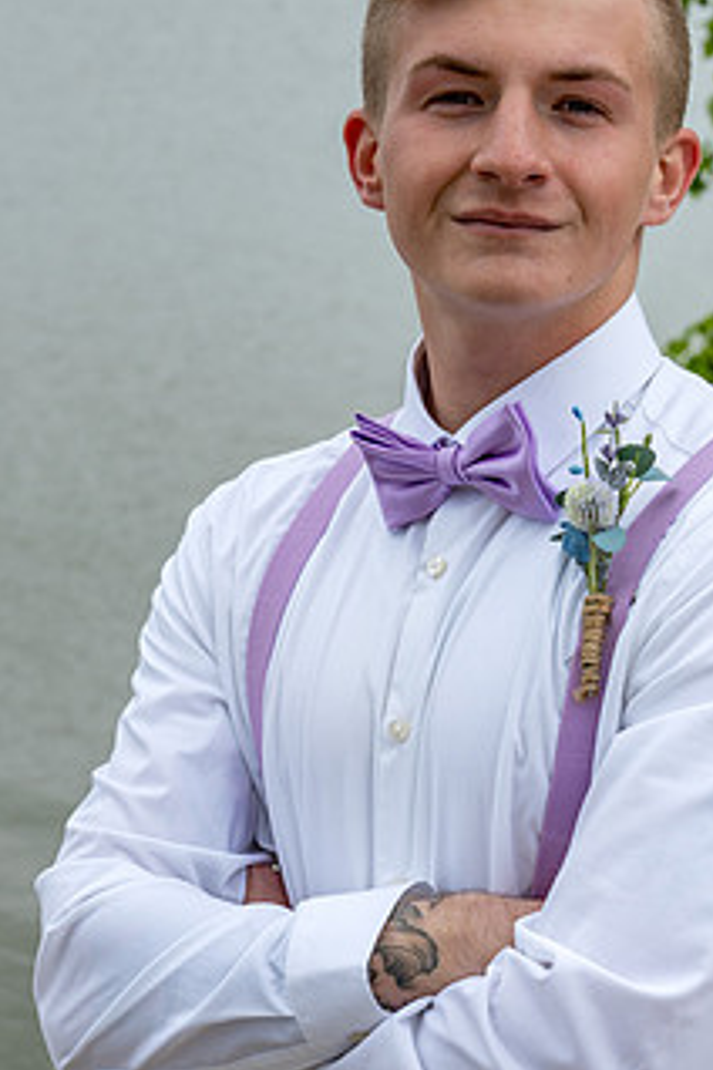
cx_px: 444
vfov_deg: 20.6
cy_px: 485
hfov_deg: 13.8
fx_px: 2941
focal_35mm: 99
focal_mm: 70
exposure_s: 1/250
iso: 100
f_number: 8
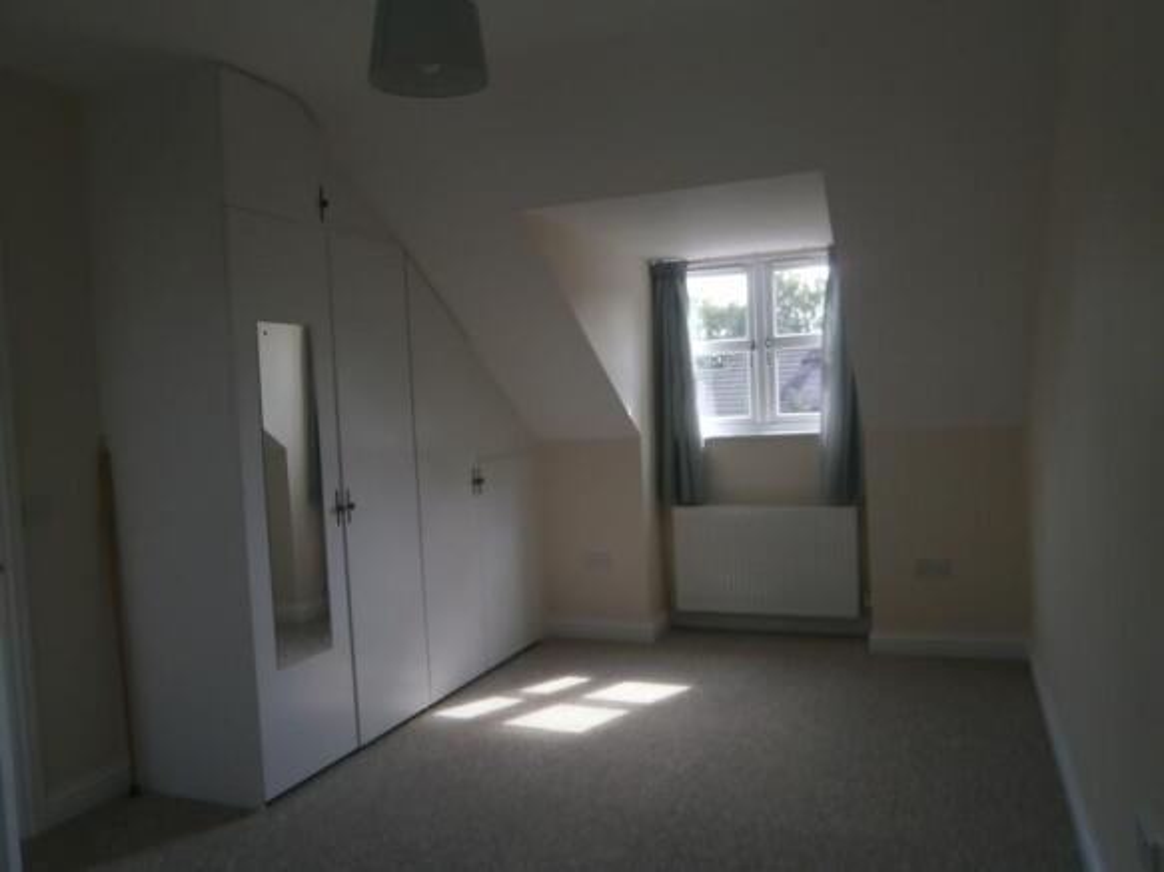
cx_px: 582
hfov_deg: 67.3
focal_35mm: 26
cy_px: 436
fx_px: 874
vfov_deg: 53.0
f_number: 2.8
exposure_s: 1/125
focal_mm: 4.7
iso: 80
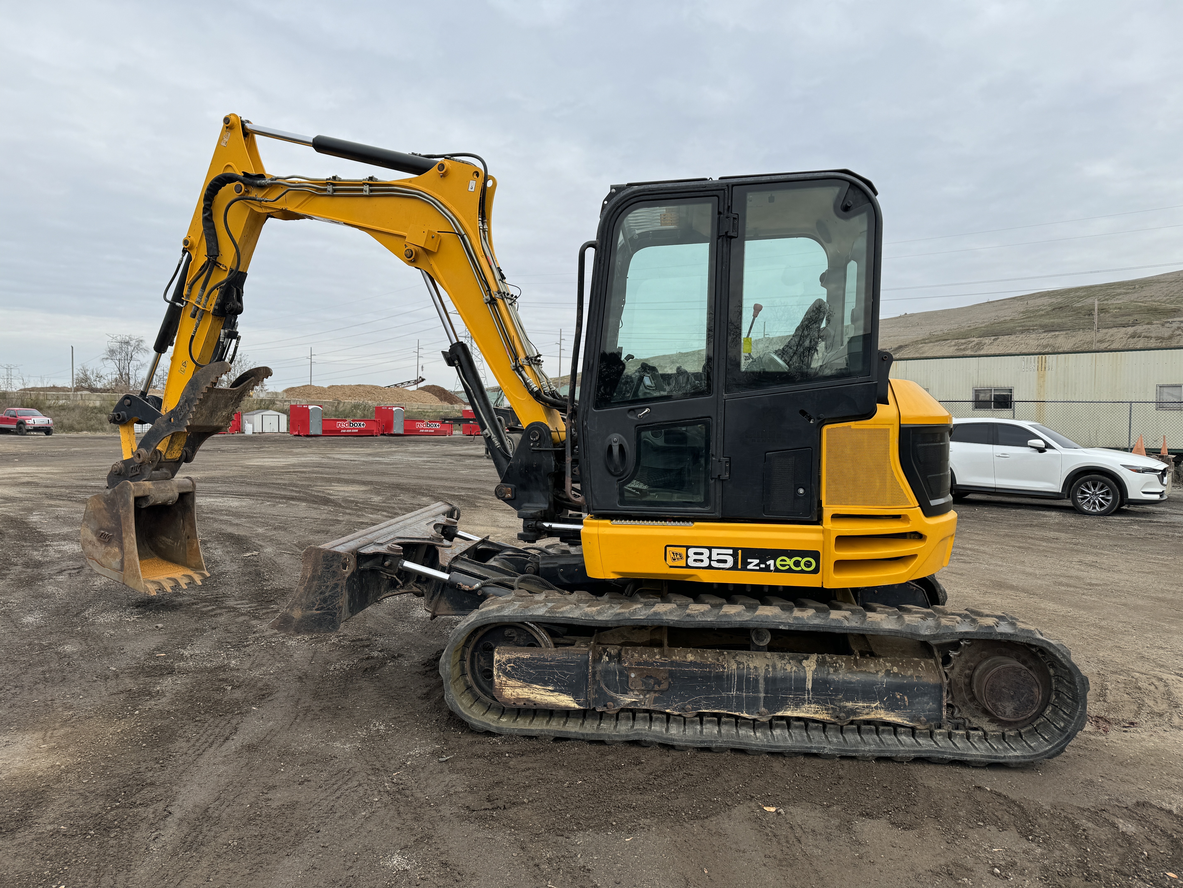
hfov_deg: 71.6
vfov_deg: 56.8
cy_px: 444
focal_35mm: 24
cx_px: 592
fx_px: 820
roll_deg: -0.2
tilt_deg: -2.2
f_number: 1.78
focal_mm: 6.86
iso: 80
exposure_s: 1/2710
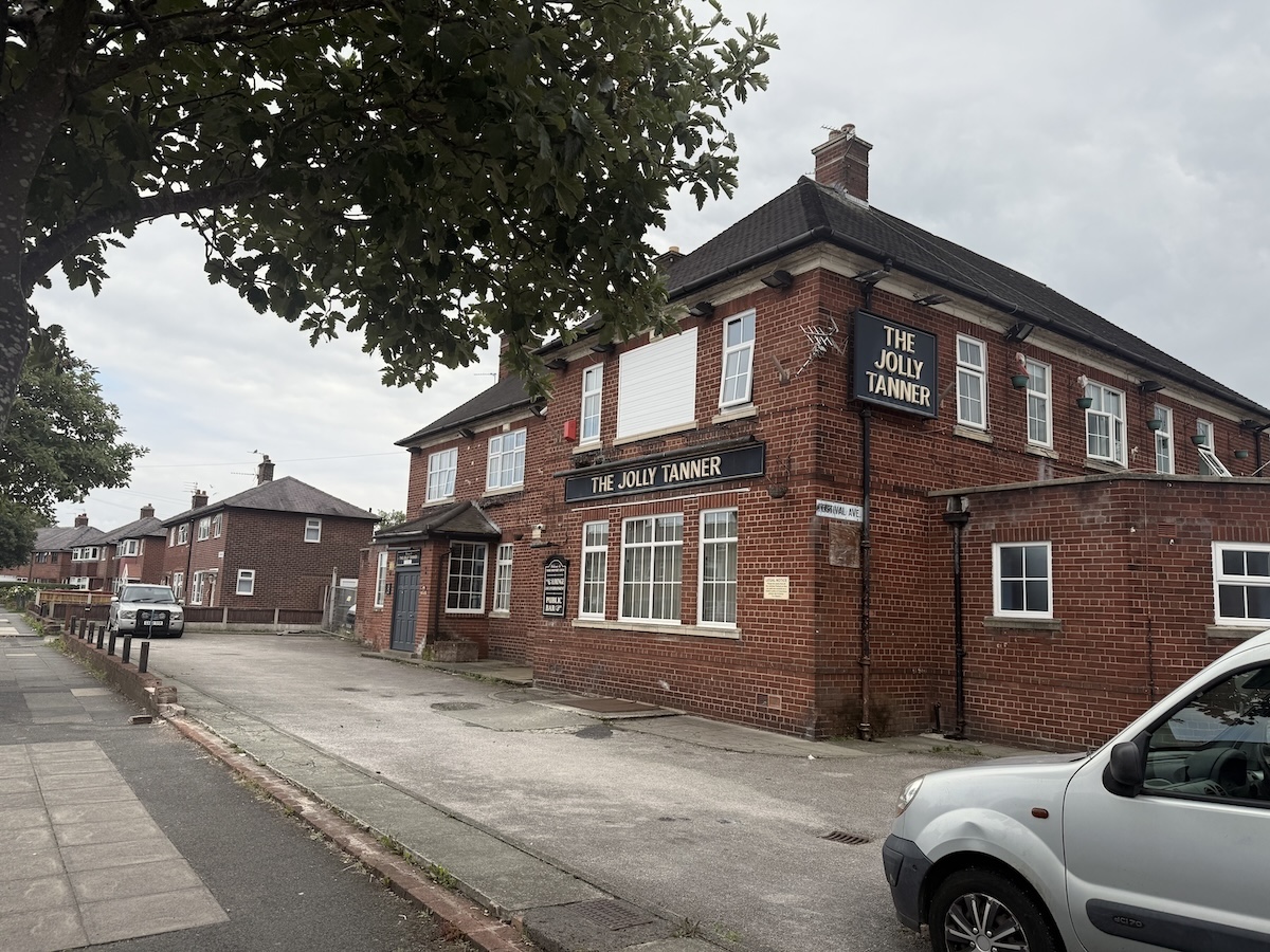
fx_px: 881
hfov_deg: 71.6
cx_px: 635
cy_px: 476
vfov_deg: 56.8
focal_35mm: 24
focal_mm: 6.76
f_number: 1.78
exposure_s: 1/2169
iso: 80
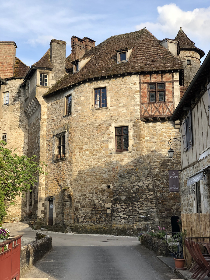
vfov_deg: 36.8
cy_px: 140
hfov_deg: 28.0
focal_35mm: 52
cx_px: 105
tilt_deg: +13.6
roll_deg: +0.6
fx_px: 421
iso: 16
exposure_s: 1/298
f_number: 2.4
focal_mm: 6
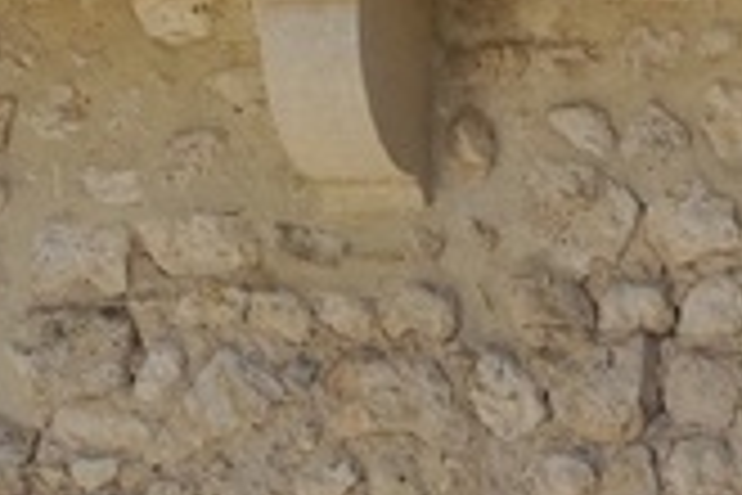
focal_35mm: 673
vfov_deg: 2.0
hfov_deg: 3.1
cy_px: -736
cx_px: 809
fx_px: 13870
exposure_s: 1/2000
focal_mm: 111
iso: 1250
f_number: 9
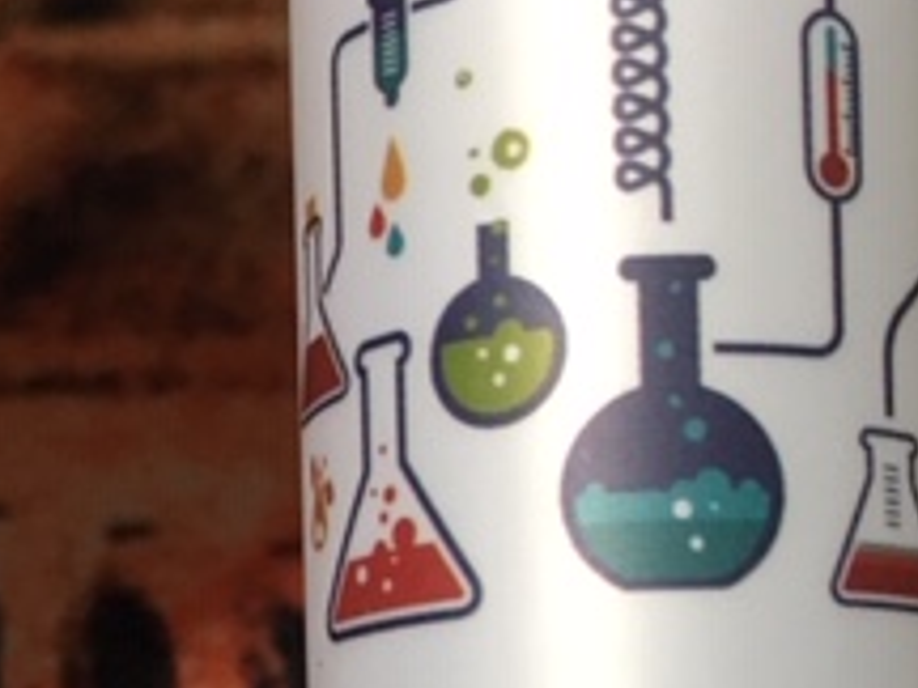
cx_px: 493
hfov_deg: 22.8
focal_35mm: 86
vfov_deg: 16.2
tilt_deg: -47.4
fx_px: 2281
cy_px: 926
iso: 160
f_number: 2.2
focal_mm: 4.15
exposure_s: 1/30
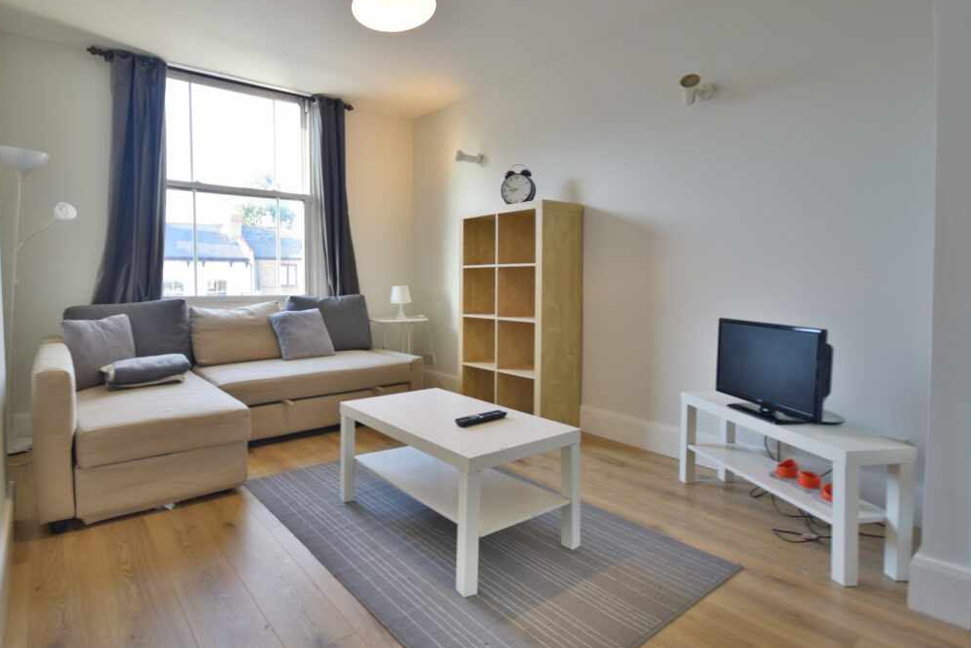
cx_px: 414
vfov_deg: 67.3
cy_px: 302
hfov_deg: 89.4
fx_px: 486
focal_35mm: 18
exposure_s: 1/40
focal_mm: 10
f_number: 4
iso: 500
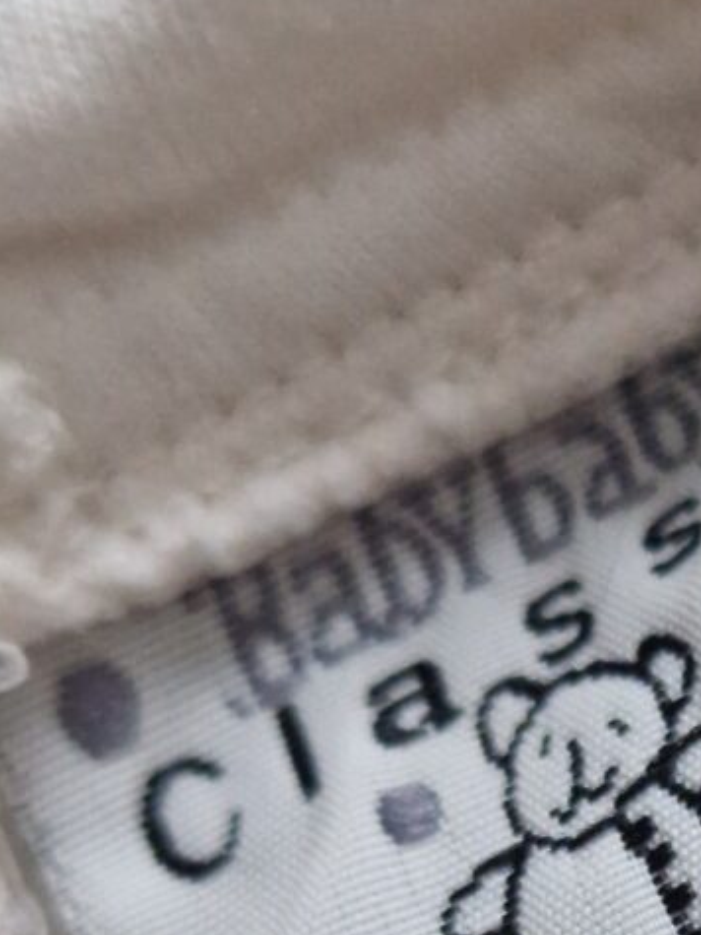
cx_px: 750
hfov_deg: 11.8
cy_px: 1118
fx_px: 3350
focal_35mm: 124
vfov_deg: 15.3
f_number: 1.8
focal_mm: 5.4
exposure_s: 1/50
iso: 125
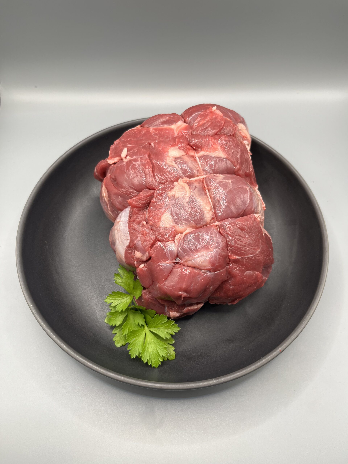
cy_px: 232
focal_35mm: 26
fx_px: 349
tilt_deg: -60.4
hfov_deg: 53.1
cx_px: 174
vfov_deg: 67.3
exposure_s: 1/100
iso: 32
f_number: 1.6
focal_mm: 5.1
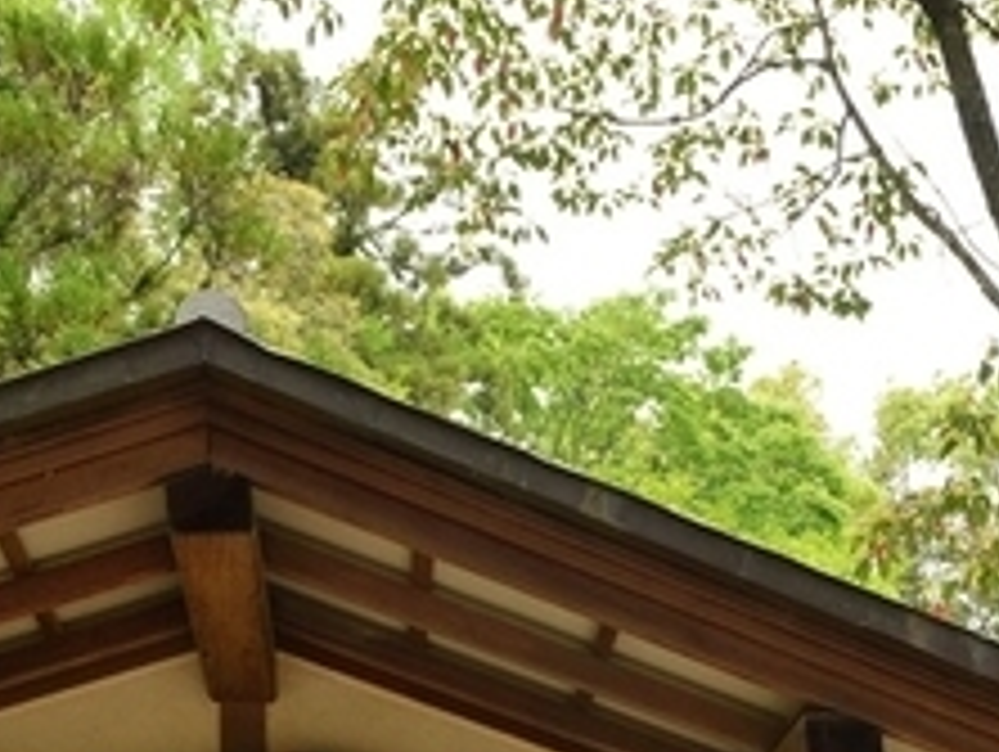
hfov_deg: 23.2
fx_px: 2398
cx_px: 778
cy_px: 1182
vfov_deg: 16.1
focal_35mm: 83
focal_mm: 24
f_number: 7.1
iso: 400
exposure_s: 1/200
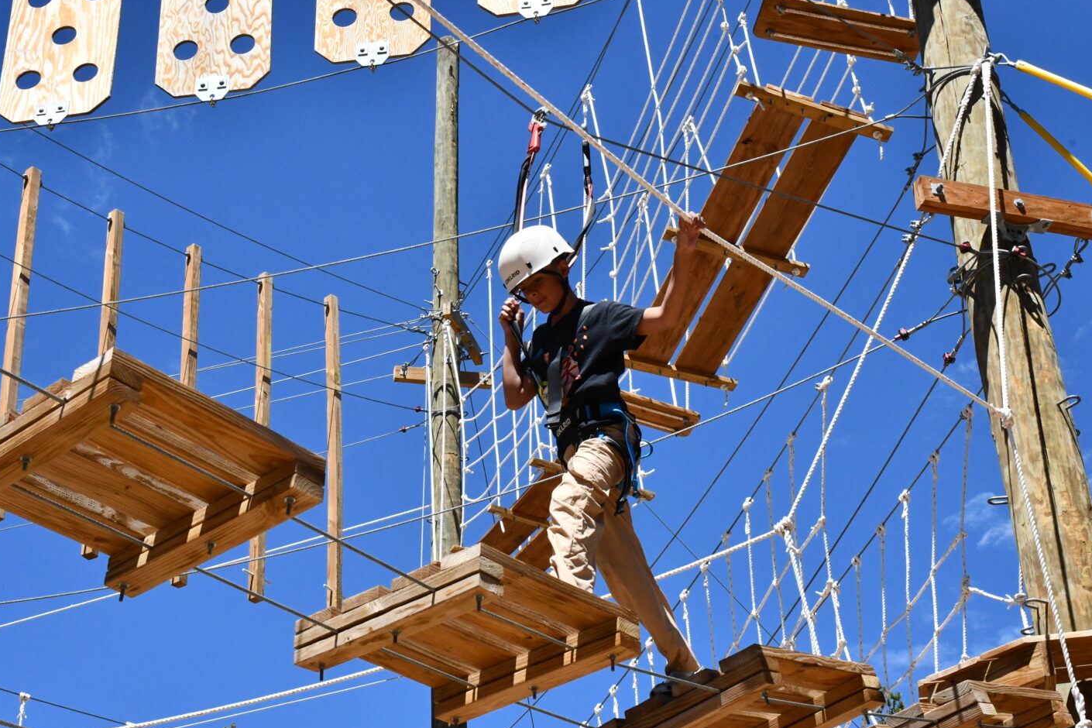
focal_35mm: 67
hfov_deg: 30.1
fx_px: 2032
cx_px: 533
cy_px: 345
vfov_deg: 20.3
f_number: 18
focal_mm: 42
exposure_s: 1/1250
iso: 2000
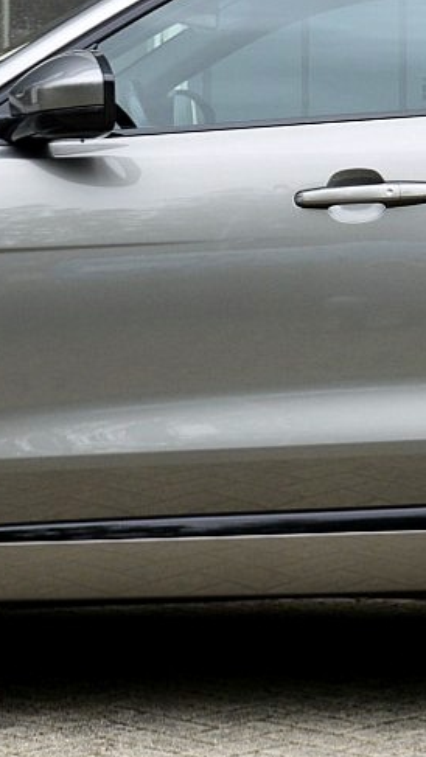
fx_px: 2731
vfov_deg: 15.7
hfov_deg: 8.9
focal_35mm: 136
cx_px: 372
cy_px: 162
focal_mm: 26
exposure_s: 1/125
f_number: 9
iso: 400
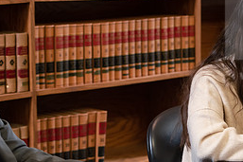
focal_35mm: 158
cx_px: 197
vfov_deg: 8.7
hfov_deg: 12.9
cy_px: 95
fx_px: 1066
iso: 1000
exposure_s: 1/125
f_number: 3.5
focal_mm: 70
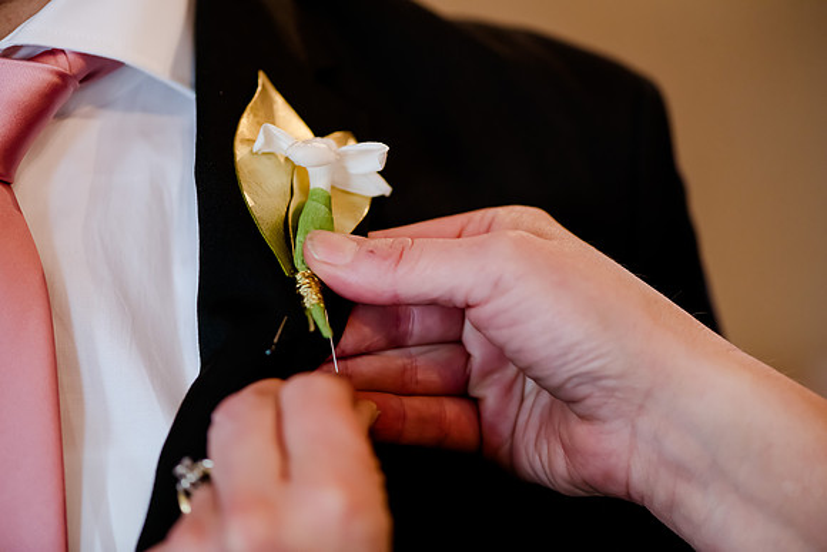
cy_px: 276
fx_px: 2502
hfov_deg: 18.8
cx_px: 422
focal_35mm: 109
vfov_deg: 12.6
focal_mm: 105
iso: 2000
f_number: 3
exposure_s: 1/200
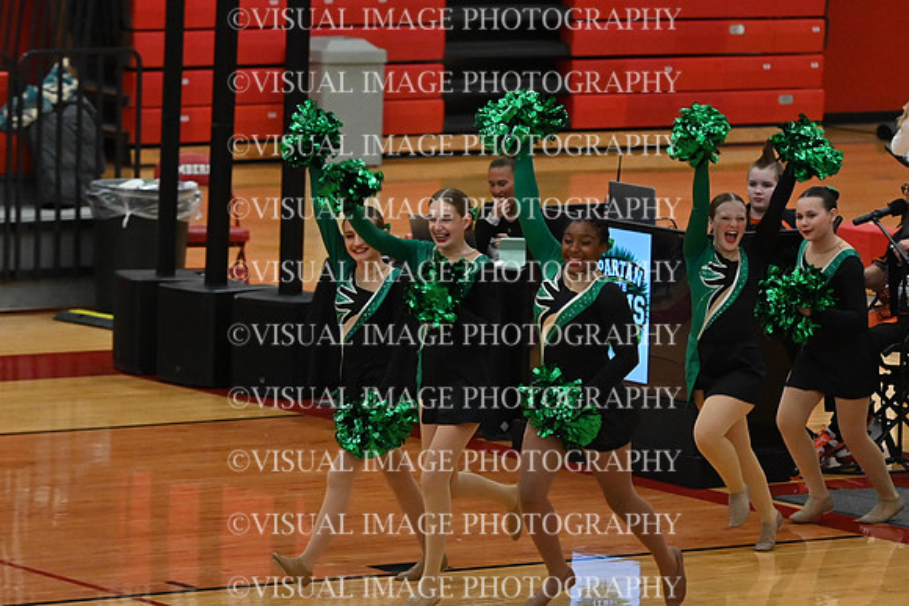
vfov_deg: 5.9
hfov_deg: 8.9
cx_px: 454
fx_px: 5859
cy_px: 303
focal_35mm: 232
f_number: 4
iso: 6400
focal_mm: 155
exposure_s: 1/400
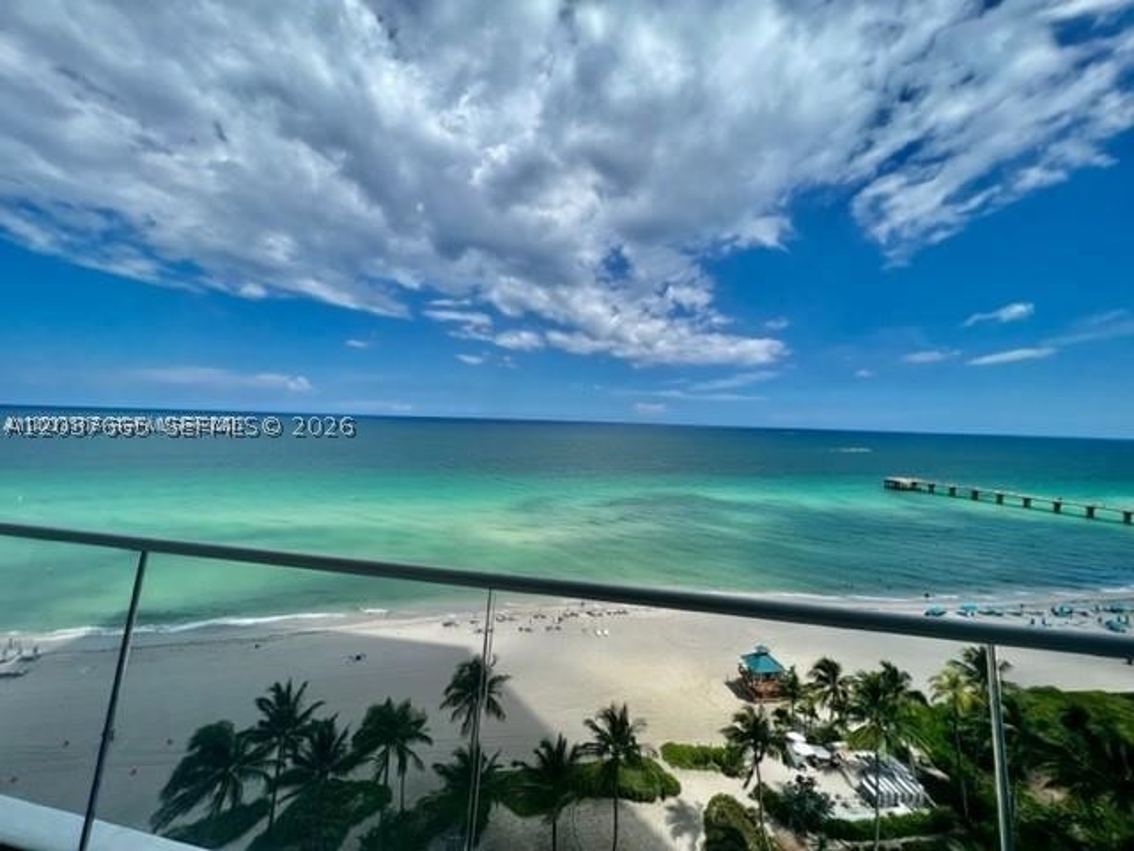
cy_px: 426
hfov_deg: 106.2
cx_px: 567
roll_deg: -2.0
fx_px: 426
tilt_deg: -1.3
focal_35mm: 13
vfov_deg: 89.9
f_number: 1.8
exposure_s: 1/2732
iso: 32
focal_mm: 1.57
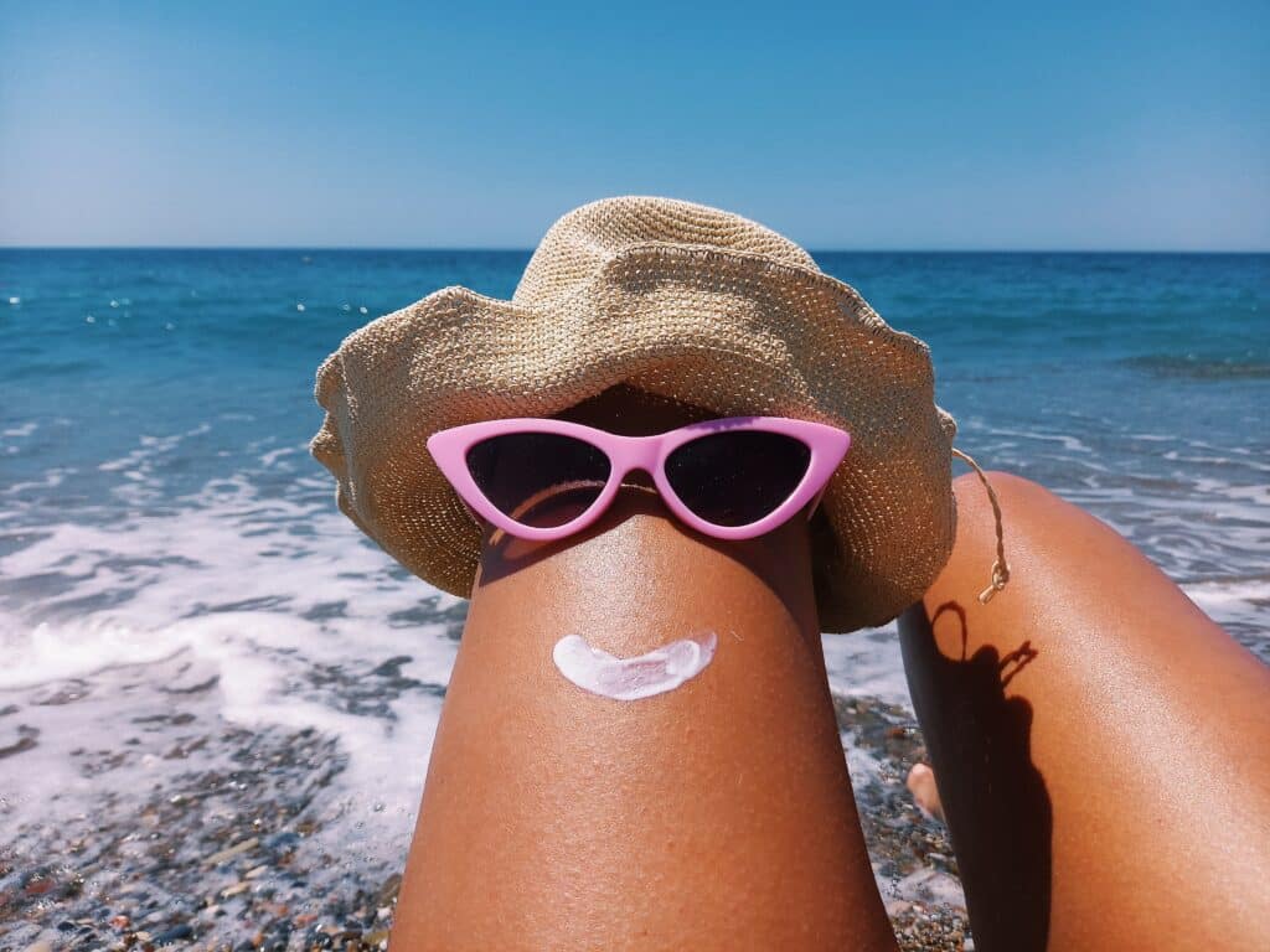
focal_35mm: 25
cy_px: 476
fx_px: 917
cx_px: 635
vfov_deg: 54.9
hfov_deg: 69.4
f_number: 2
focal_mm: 4.6
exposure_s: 1/1610
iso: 50
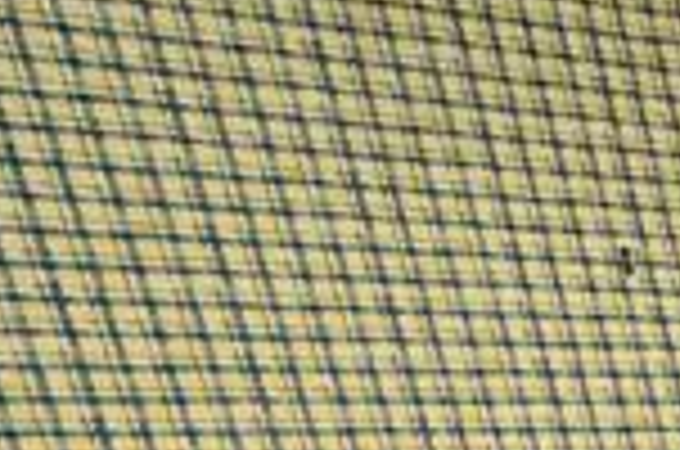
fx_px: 1866
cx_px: 2148
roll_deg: +2.0
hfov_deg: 10.8
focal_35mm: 99
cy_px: 963
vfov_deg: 11.9
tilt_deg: -15.8
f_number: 2.2
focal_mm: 2.22
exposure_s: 1/120
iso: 100
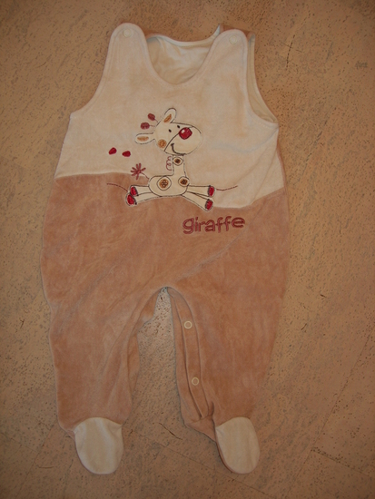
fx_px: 548
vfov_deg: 49.0
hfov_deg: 37.7
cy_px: 250
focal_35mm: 38
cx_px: 188
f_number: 2.8
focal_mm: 7.8
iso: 64
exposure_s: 1/30
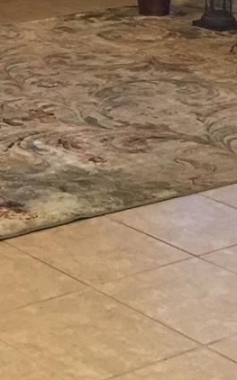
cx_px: -160
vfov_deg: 16.6
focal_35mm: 119
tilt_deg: -5.7
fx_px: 1232
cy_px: -101
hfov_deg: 10.5
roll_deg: +0.4
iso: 125
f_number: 2.2
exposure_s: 1/15
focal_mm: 4.15
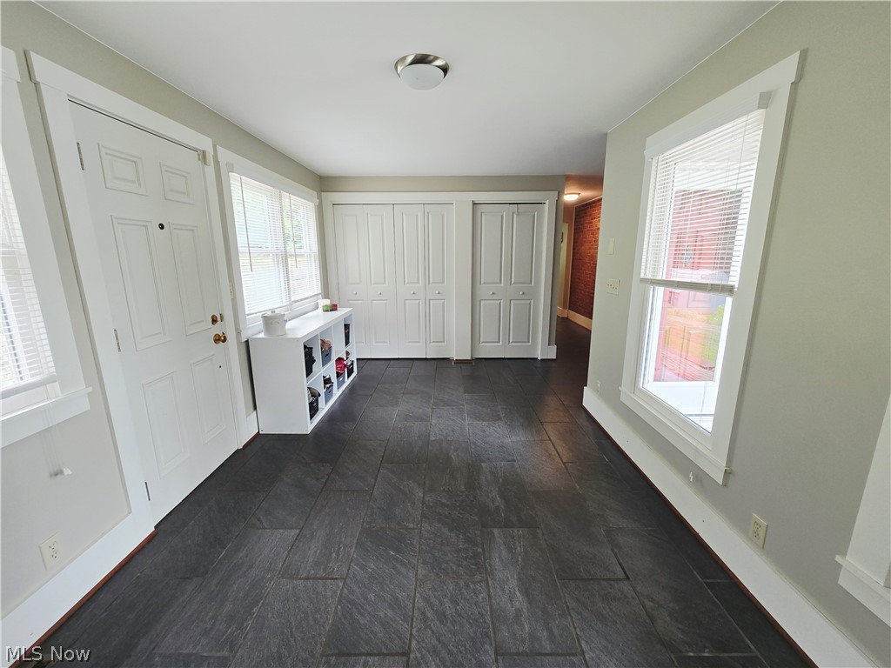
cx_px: 446
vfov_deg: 89.9
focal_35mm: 13
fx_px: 335
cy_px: 334
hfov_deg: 106.2
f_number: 2.2
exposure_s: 1/60
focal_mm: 2.2
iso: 100
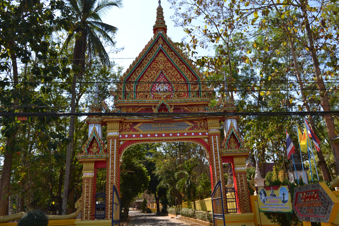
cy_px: 113
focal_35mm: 30
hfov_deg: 61.9
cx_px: 170
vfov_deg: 43.6
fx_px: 282
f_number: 7.1
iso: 100
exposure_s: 1/200
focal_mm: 20
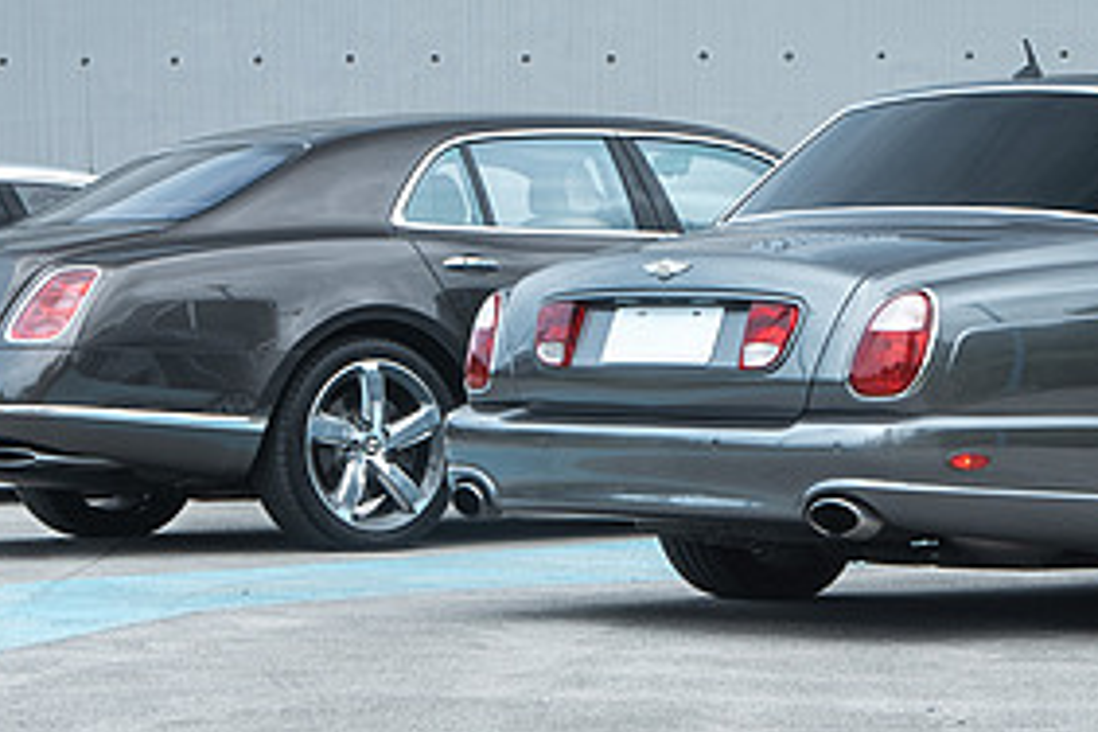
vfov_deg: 9.4
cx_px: 775
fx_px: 4392
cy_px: -111
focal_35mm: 144
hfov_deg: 14.2
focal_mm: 52
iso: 100
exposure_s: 1/60
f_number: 5.6
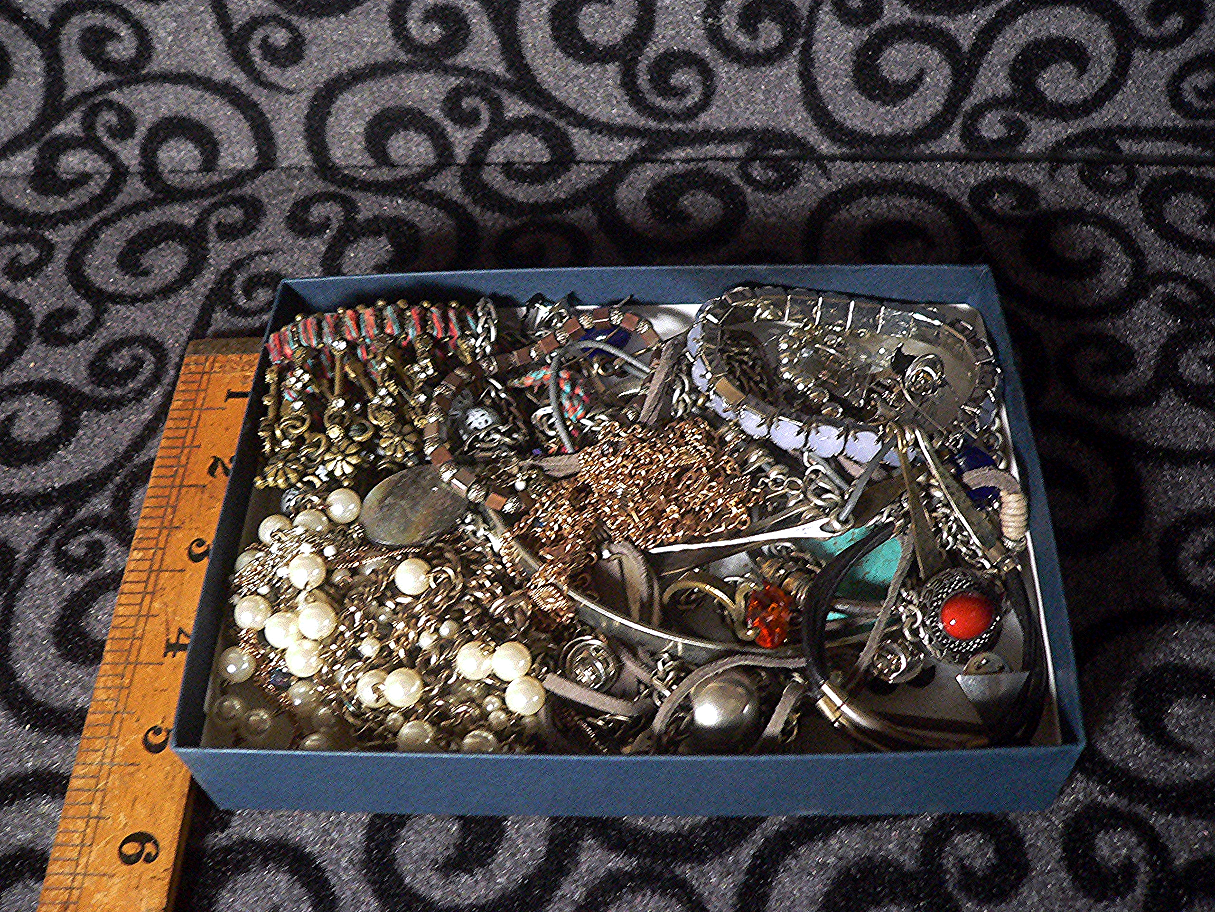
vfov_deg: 39.7
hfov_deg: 51.4
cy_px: 456
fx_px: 1264
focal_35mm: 36
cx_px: 608
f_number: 2.8
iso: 400
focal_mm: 6
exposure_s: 1/5
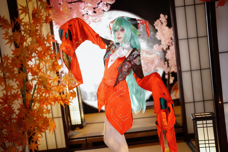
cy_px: 76
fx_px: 317
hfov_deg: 39.6
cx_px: 114
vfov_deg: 27.0
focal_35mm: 50
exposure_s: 1/200
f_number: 1.3
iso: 200
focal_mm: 50
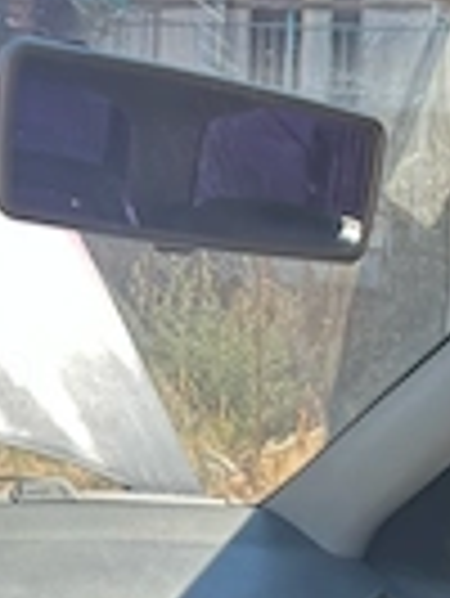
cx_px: 324
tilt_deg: -21.0
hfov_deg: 18.8
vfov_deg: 21.5
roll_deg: -4.1
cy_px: 863
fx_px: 1350
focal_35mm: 78
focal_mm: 5.7
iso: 50
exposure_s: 1/380
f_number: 1.5
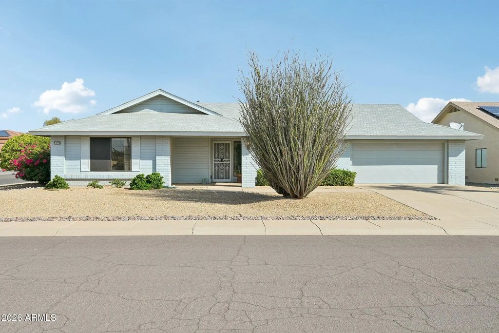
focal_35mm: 30
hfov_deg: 61.9
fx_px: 416
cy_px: 166
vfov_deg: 43.6
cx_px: 250
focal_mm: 30
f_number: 8
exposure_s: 1/800
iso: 100
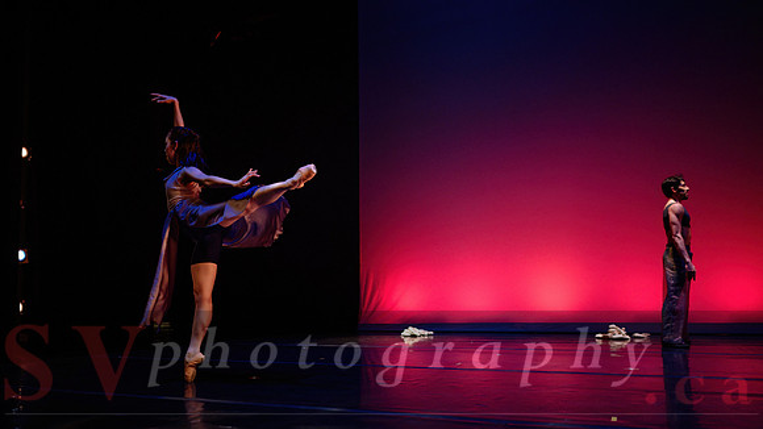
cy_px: 278
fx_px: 558
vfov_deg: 41.6
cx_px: 418
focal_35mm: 28
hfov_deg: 68.6
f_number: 1.4
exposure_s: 1/400
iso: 1000
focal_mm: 24
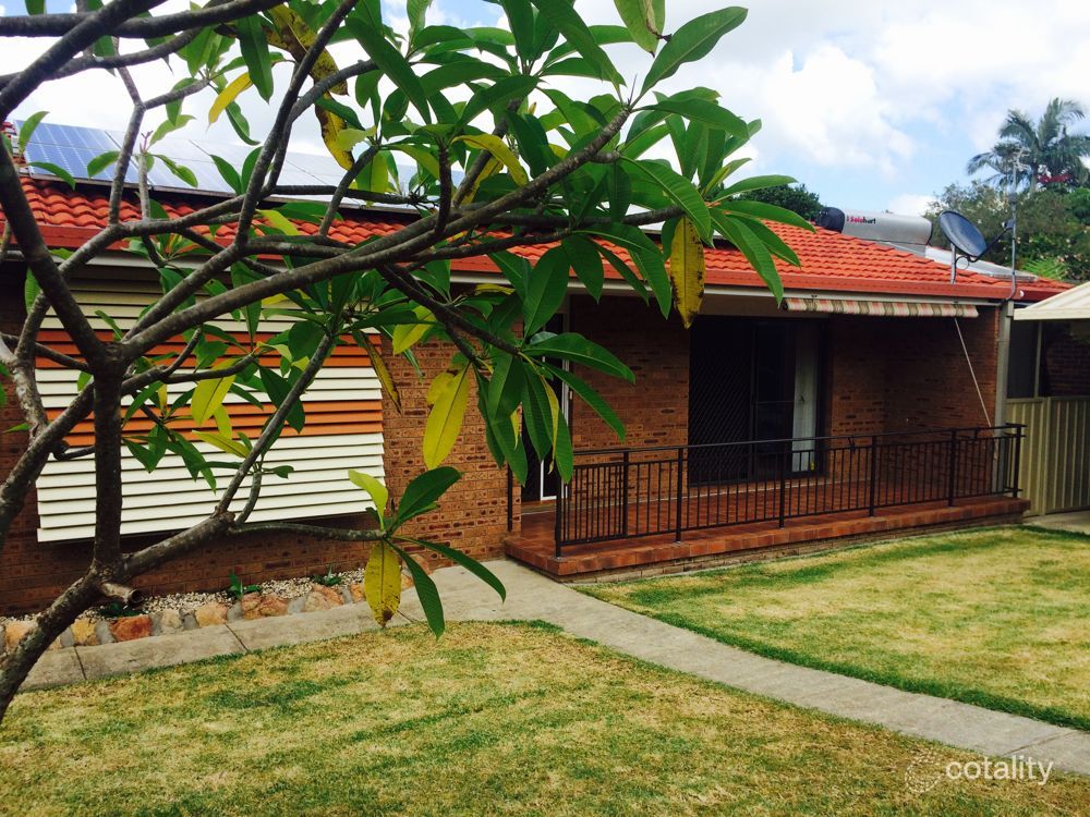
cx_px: 545
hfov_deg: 61.7
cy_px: 408
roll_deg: +0.2
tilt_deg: -1.7
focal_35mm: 29
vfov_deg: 48.2
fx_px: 913
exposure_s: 1/1053
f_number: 2.2
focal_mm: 4.15
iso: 32
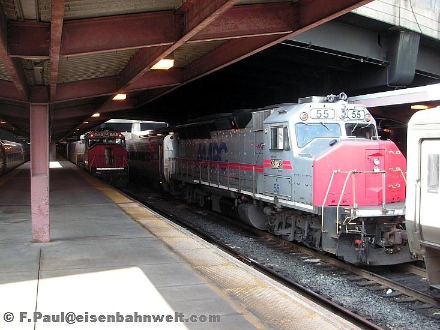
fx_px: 483
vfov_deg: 37.7
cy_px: 165
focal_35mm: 38
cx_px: 220
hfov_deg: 49.0
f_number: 3.3
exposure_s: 1/45
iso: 64
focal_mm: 6.3
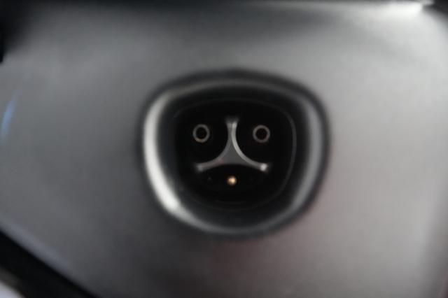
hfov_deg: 73.8
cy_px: 149
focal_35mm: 24
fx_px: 298
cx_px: 224
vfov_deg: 53.1
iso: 12800
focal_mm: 24
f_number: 2.8
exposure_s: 1/125
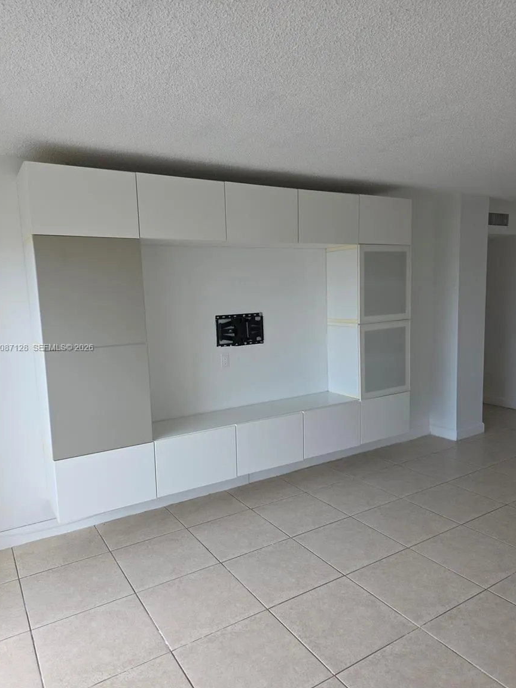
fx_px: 477
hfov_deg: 56.8
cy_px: 348
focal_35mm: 24
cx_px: 252
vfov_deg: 71.6
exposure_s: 1/359
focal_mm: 6.3
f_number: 1.7
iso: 64
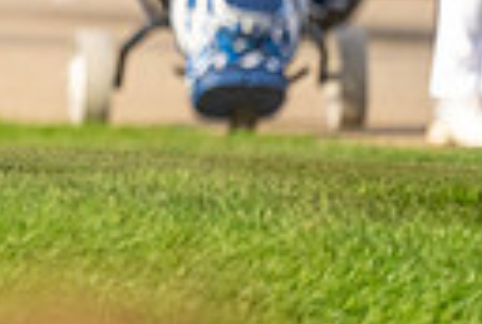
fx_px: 18211
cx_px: -354
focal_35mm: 1357
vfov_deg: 1.0
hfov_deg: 1.5
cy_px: -269
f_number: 4
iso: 640
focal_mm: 300
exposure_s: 1/5000
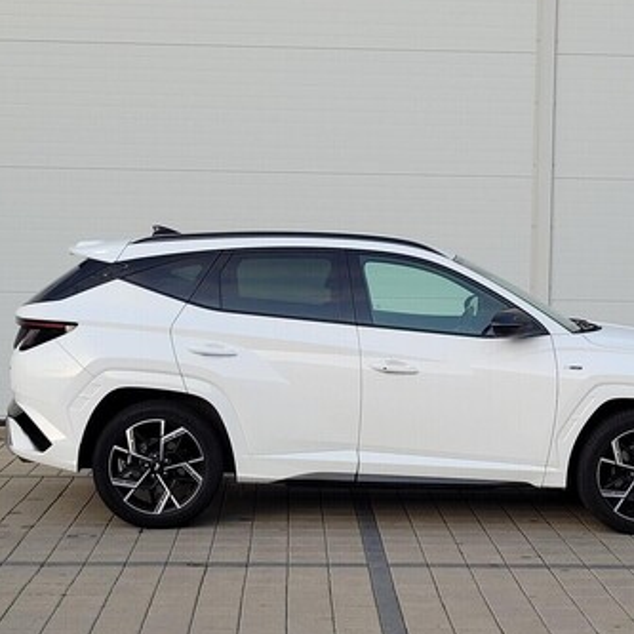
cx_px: 385
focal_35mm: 38
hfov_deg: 43.6
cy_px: 367
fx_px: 787
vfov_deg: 43.7
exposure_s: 1/174
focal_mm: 5.4
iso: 40
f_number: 1.8
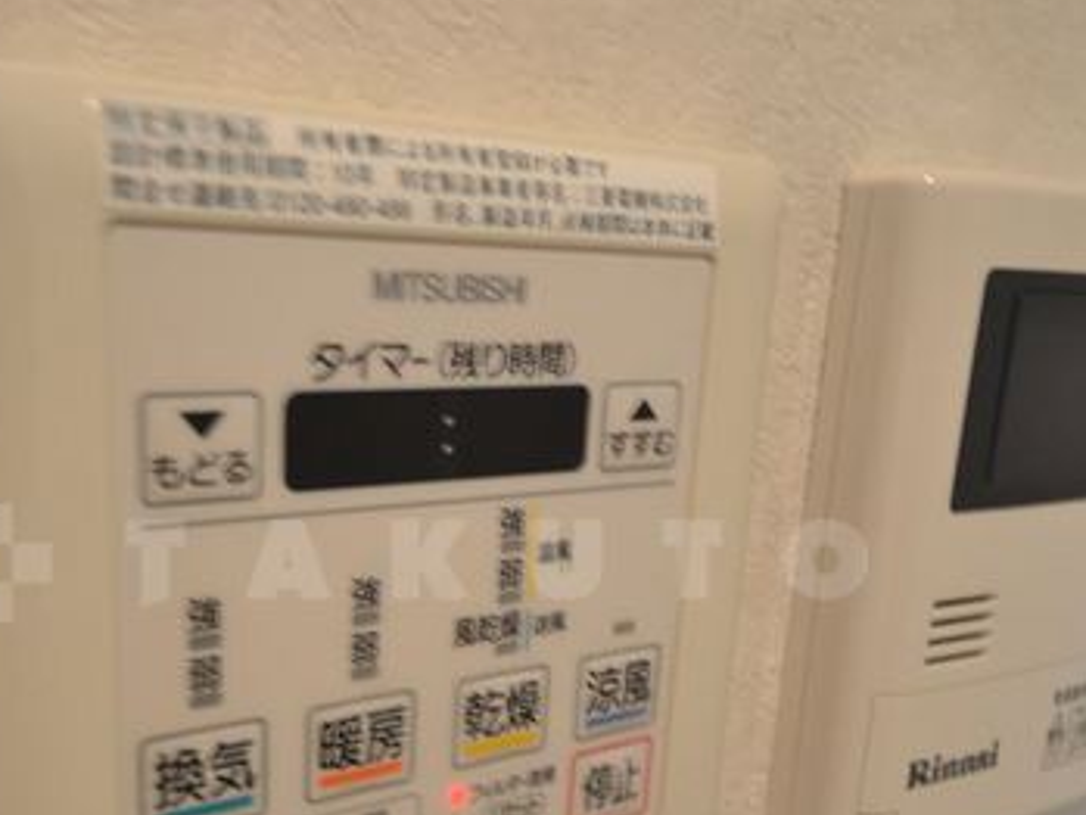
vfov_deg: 38.1
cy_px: 565
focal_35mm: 37
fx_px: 1161
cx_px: 401
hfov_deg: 49.6
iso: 100
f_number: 5
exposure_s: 1/4
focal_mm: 14
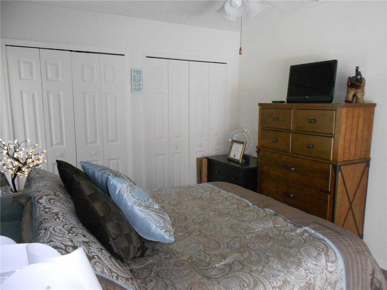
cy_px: 145
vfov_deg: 53.1
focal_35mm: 26
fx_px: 291
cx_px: 194
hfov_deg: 67.3
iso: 400
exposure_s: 1/30
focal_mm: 4.6
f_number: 3.2
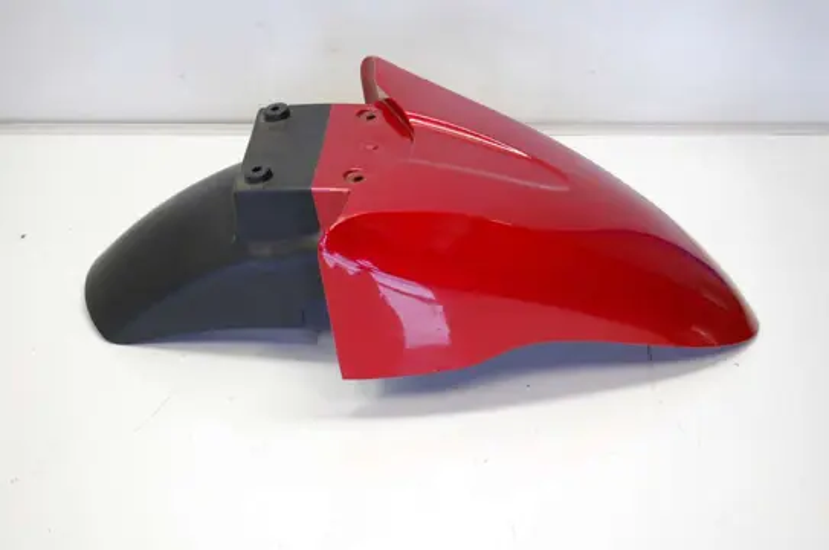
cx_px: 414
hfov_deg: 27.0
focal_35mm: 75
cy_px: 275
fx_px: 1724
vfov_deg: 18.1
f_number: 5.6
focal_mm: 50
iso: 800
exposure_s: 1/30
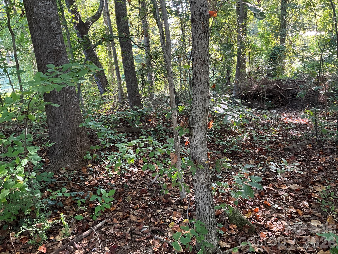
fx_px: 283
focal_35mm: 29
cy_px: 127
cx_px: 169
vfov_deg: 48.2
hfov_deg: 61.7
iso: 100
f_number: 1.8
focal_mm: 3
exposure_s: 1/60
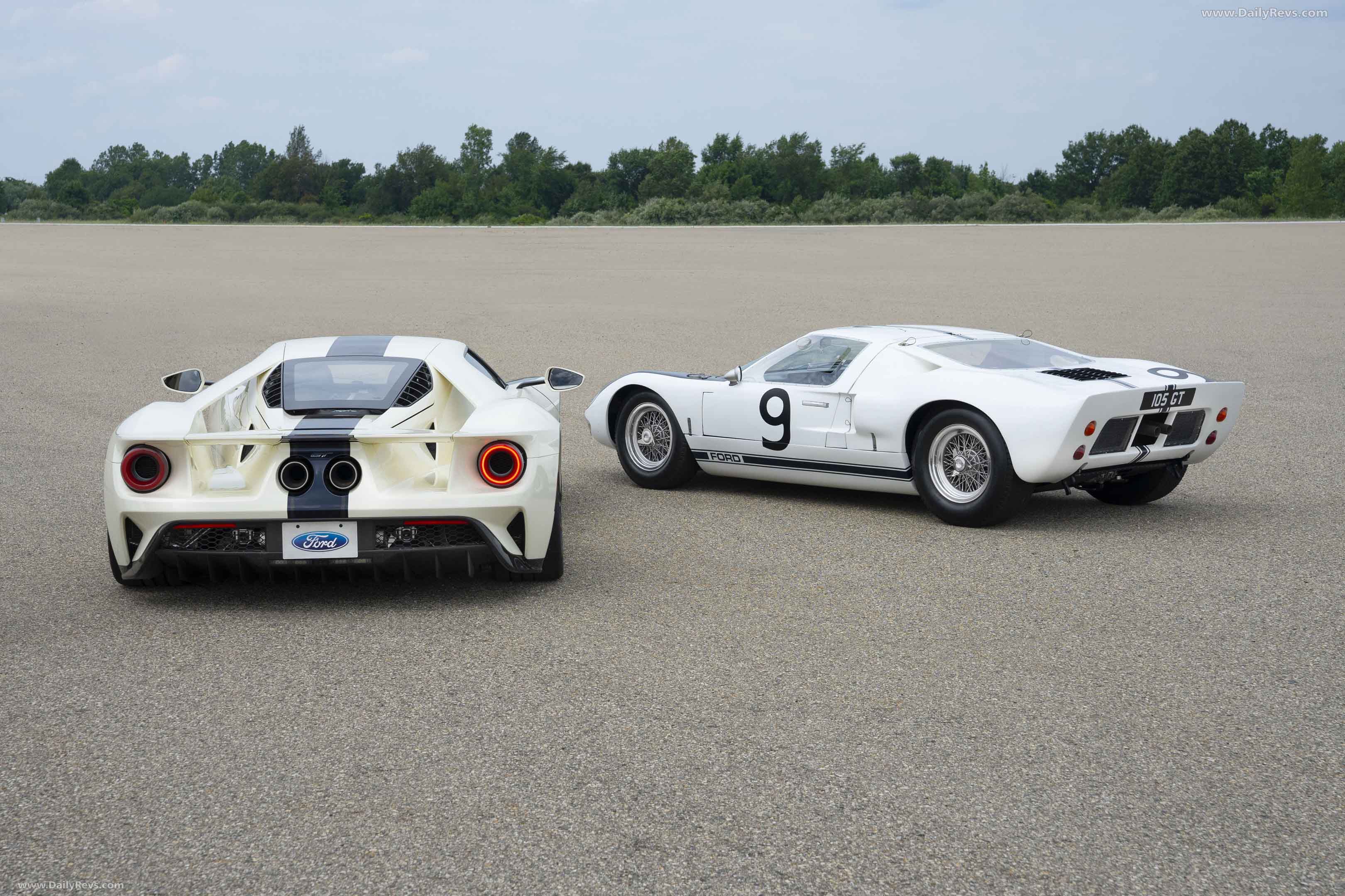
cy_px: 448
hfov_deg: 34.5
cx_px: 672
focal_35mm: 58
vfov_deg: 23.4
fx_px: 2167
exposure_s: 1/640
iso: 200
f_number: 7.1
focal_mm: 58
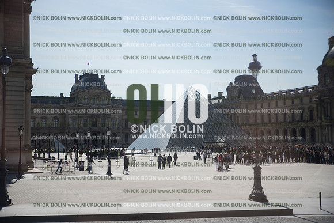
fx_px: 445
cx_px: 167
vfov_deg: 28.1
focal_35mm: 48
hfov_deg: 41.1
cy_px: 112
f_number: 2.8
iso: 200
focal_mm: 48
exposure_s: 1/2500
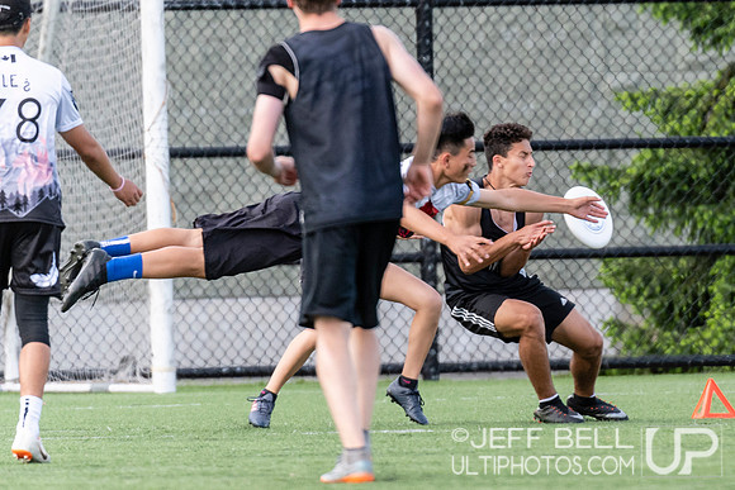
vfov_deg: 1.3
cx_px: 652
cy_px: 239
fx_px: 21742
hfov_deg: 1.9
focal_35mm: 1065
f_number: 4
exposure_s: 1/1250
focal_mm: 400
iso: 640
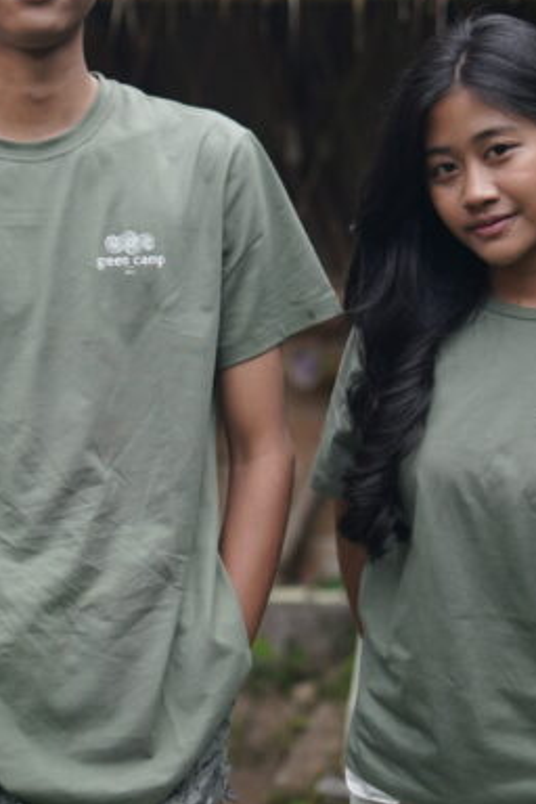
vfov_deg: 24.7
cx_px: 207
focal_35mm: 82
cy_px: 291
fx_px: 1831
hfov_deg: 16.6
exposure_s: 1/250
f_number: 1.4
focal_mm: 35
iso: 400
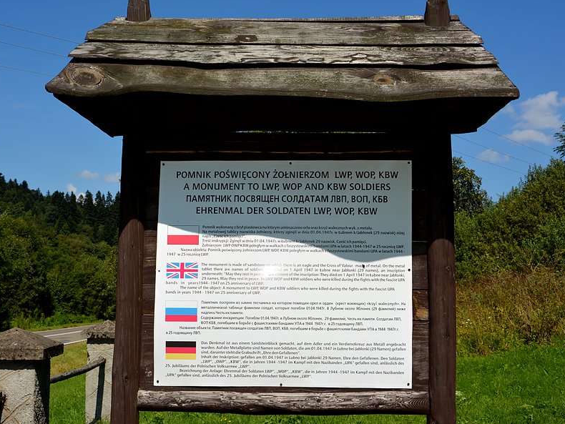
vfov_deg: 31.5
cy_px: 212
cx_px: 277
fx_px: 751
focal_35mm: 46
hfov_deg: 41.2
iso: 100
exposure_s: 1/200
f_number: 11
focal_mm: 28
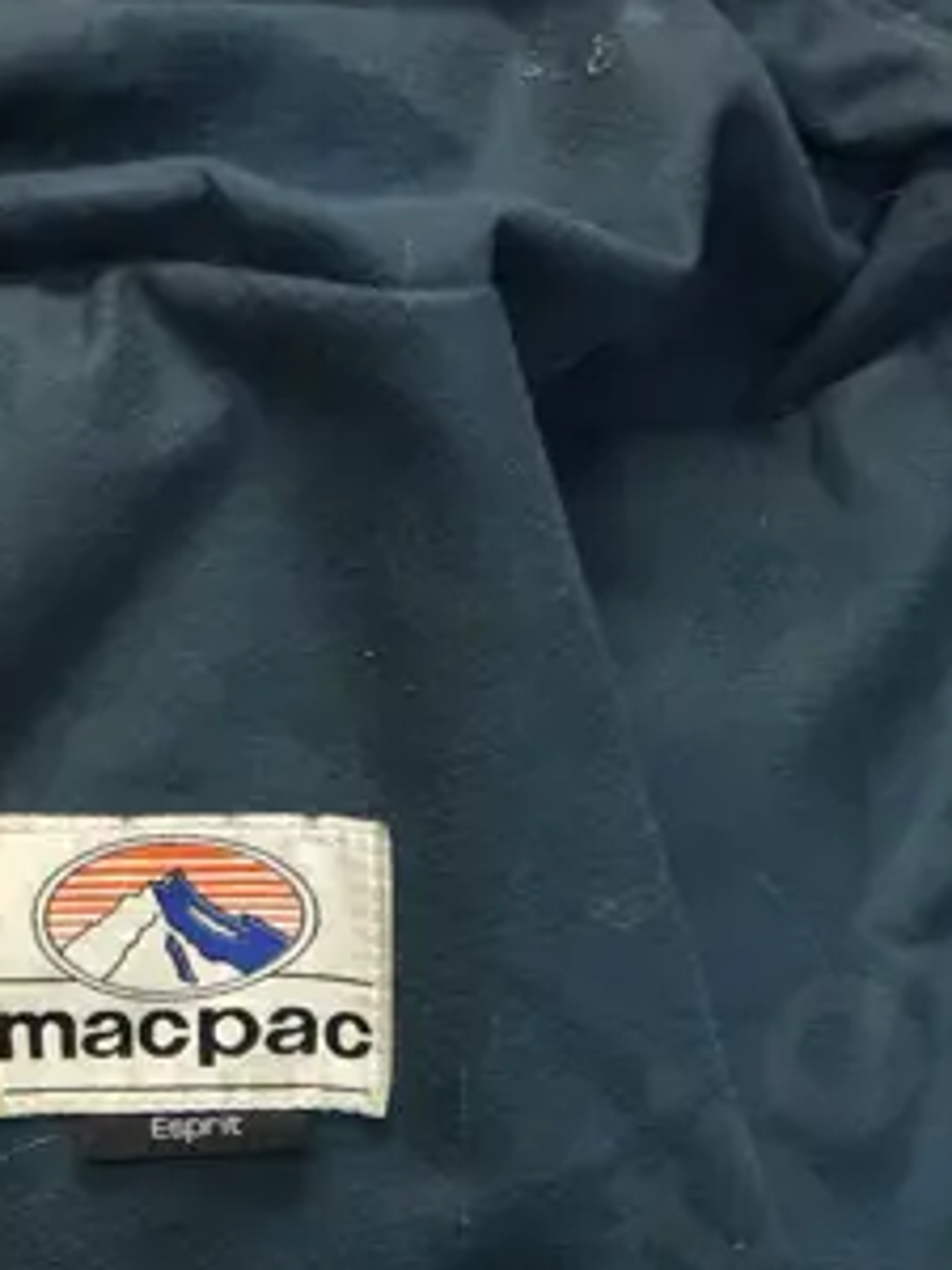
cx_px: 283
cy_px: 1795
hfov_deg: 14.9
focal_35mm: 99
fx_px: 3630
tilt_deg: -26.7
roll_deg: -1.5
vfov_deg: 18.1
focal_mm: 4.15
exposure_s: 1/17
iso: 40
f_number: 2.2
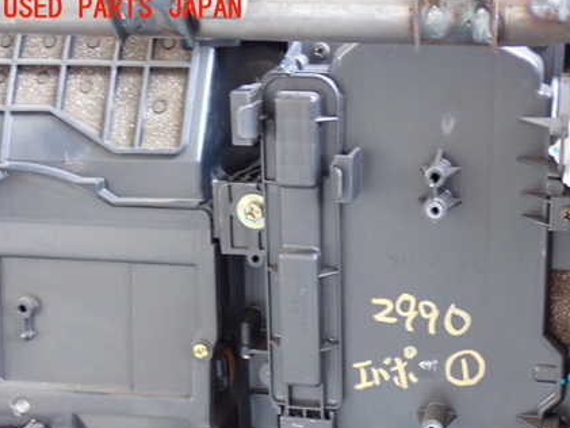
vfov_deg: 21.8
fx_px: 1104
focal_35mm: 67
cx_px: 402
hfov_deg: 28.7
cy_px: 297
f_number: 3.1
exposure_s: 1/20
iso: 800
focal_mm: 8.4
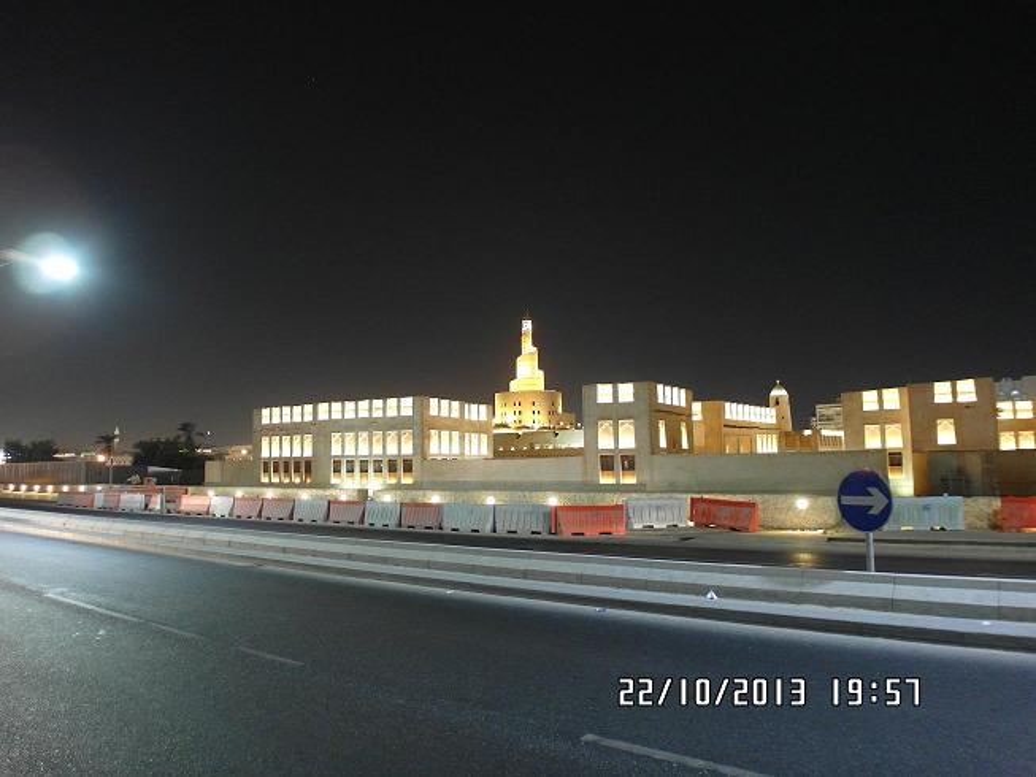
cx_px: 518
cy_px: 388
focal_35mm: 24
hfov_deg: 71.6
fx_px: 718
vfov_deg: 56.8
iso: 400
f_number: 1.4
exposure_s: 1/10
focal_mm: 5.2
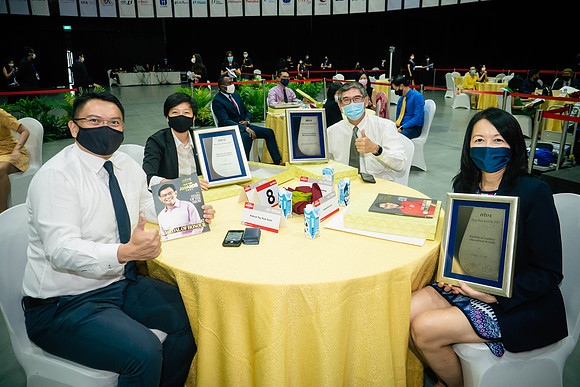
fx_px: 402
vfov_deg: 51.2
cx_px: 290
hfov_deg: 71.6
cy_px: 169
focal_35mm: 25
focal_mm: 12
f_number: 2.8
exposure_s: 1/60
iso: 2000
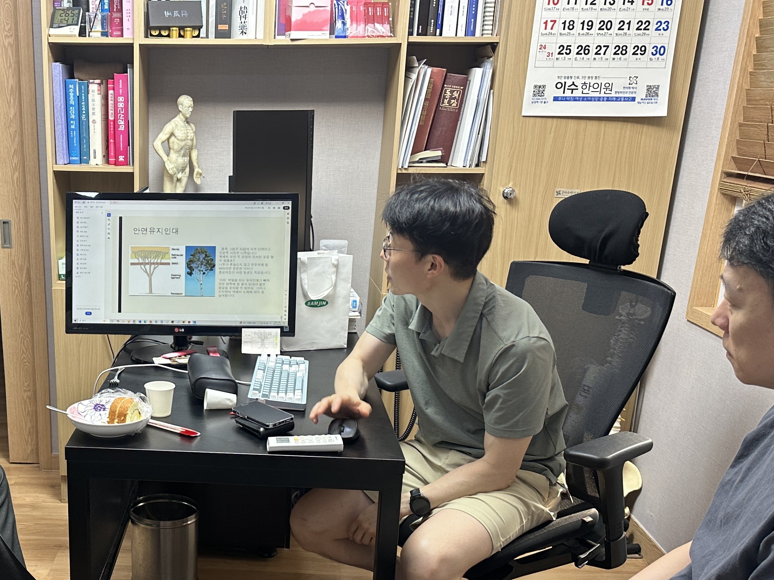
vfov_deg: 34.7
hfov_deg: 43.9
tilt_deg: -18.8
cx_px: 171
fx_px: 917
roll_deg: +0.1
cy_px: 407
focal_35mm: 41
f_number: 1.78
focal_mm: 6.86
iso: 160
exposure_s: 1/60
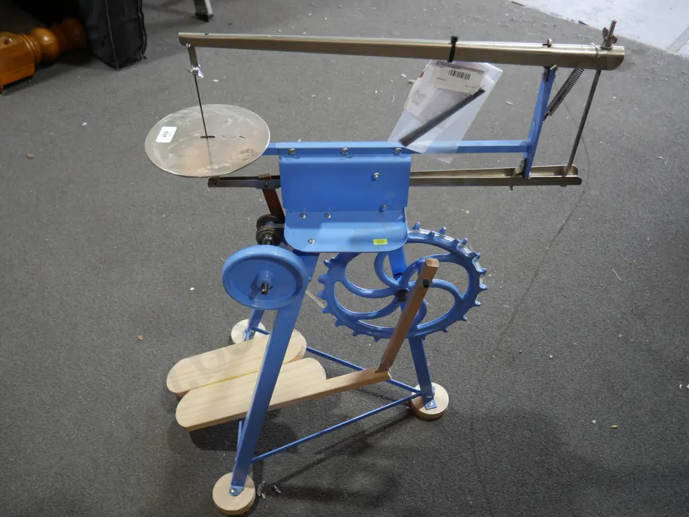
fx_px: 637
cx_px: 344
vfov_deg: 44.2
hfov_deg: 56.8
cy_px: 258
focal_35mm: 32
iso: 200
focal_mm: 16
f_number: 3.6
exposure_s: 1/60
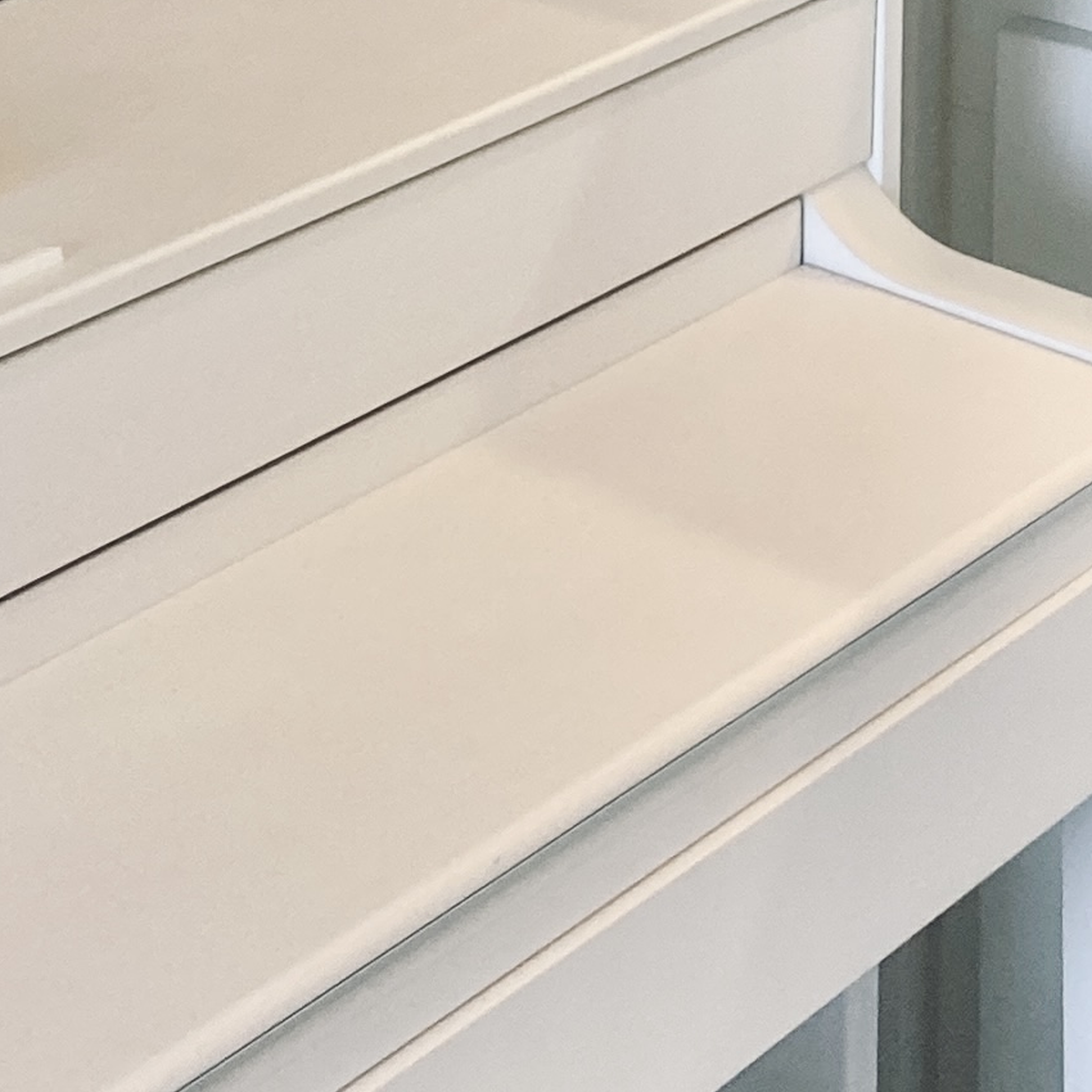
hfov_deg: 15.4
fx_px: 3890
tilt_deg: -4.5
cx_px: 1281
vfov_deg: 13.8
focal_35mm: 109
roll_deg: -1.3
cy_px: -1025
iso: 125
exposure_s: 1/104
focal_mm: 4.25
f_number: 1.8
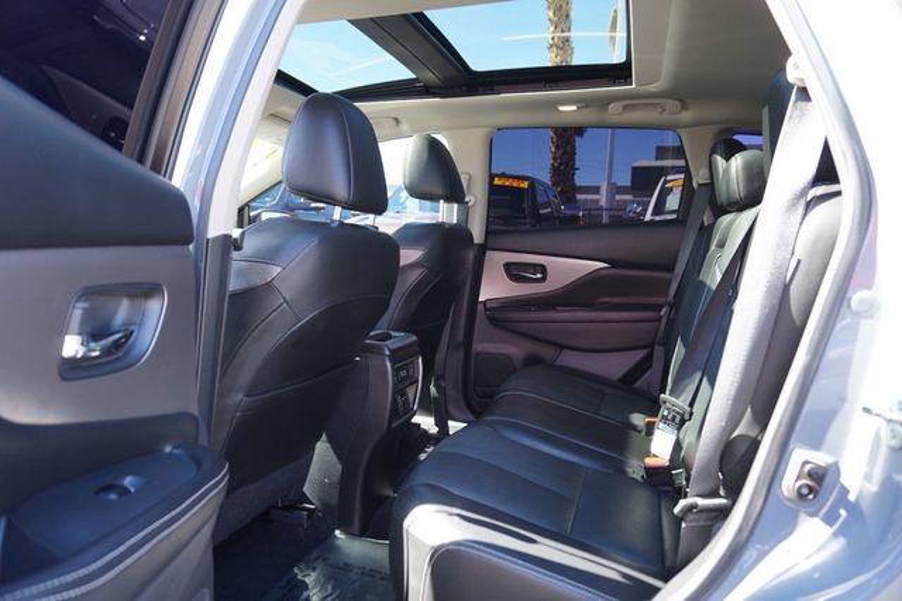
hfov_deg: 73.8
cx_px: 451
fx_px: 601
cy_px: 300
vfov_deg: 53.1
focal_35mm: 24
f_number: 4
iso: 200
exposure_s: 1/60
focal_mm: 16
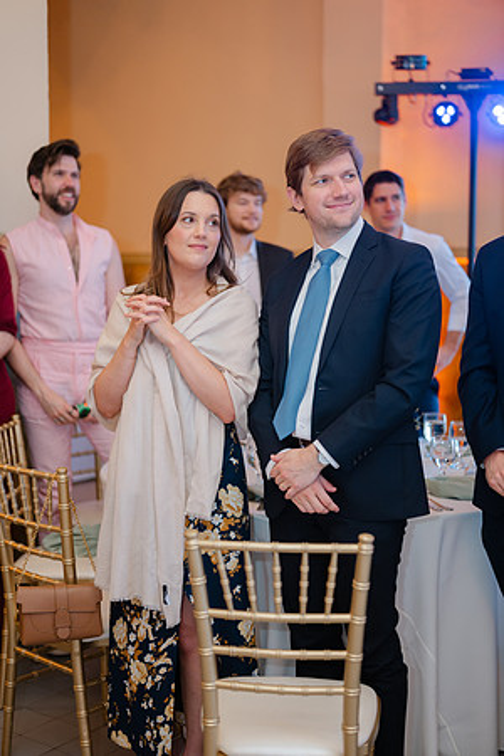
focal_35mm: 50
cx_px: 252
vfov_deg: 39.6
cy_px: 378
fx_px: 1050
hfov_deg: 27.0
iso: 320
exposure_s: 1/100
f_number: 1.8
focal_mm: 50
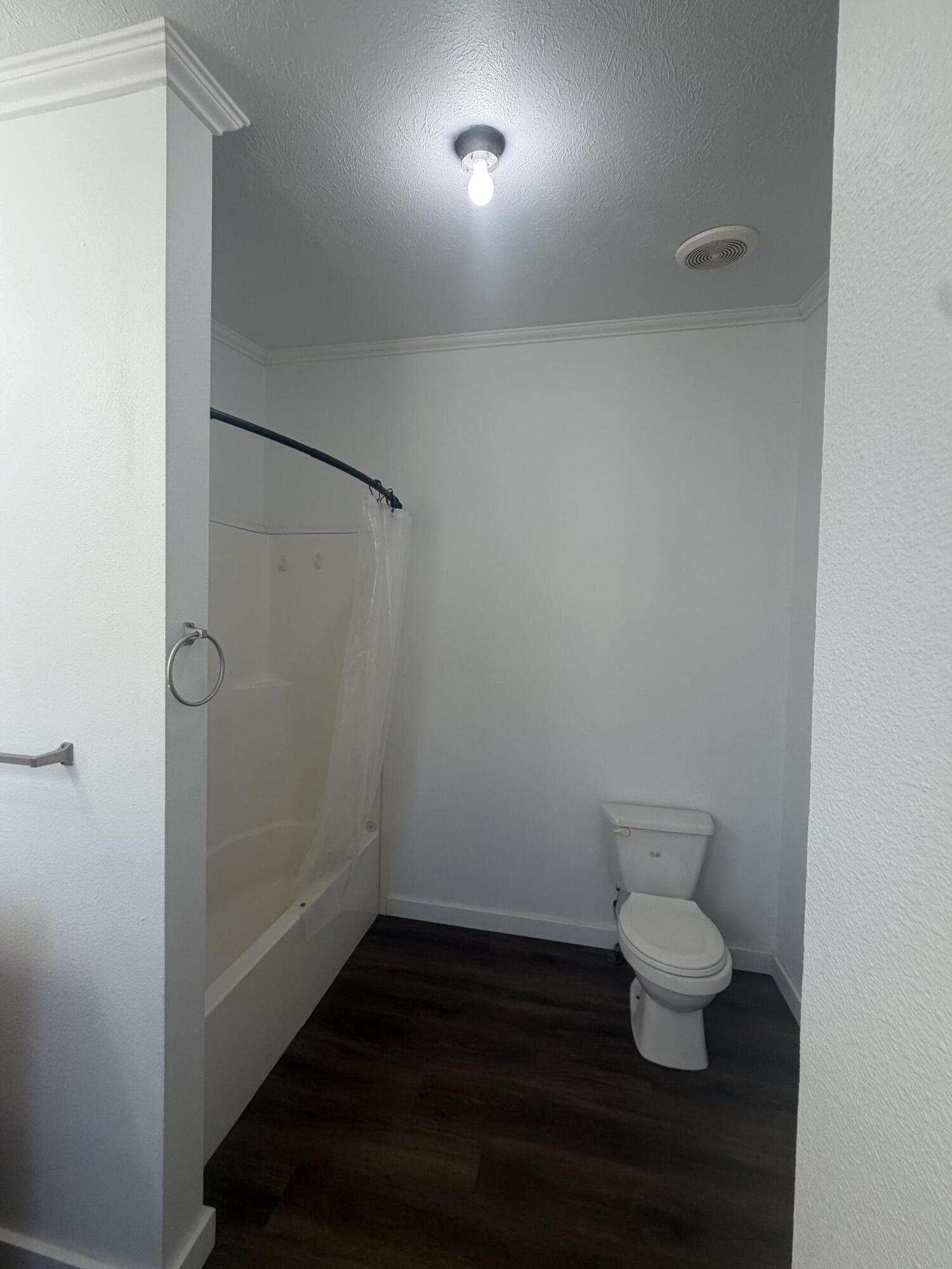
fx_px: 513
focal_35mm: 14
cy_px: 634
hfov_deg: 85.7
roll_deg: -1.2
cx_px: 476
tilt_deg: -1.9
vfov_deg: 102.1
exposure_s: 1/120
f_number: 2.2
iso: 100
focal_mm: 2.22
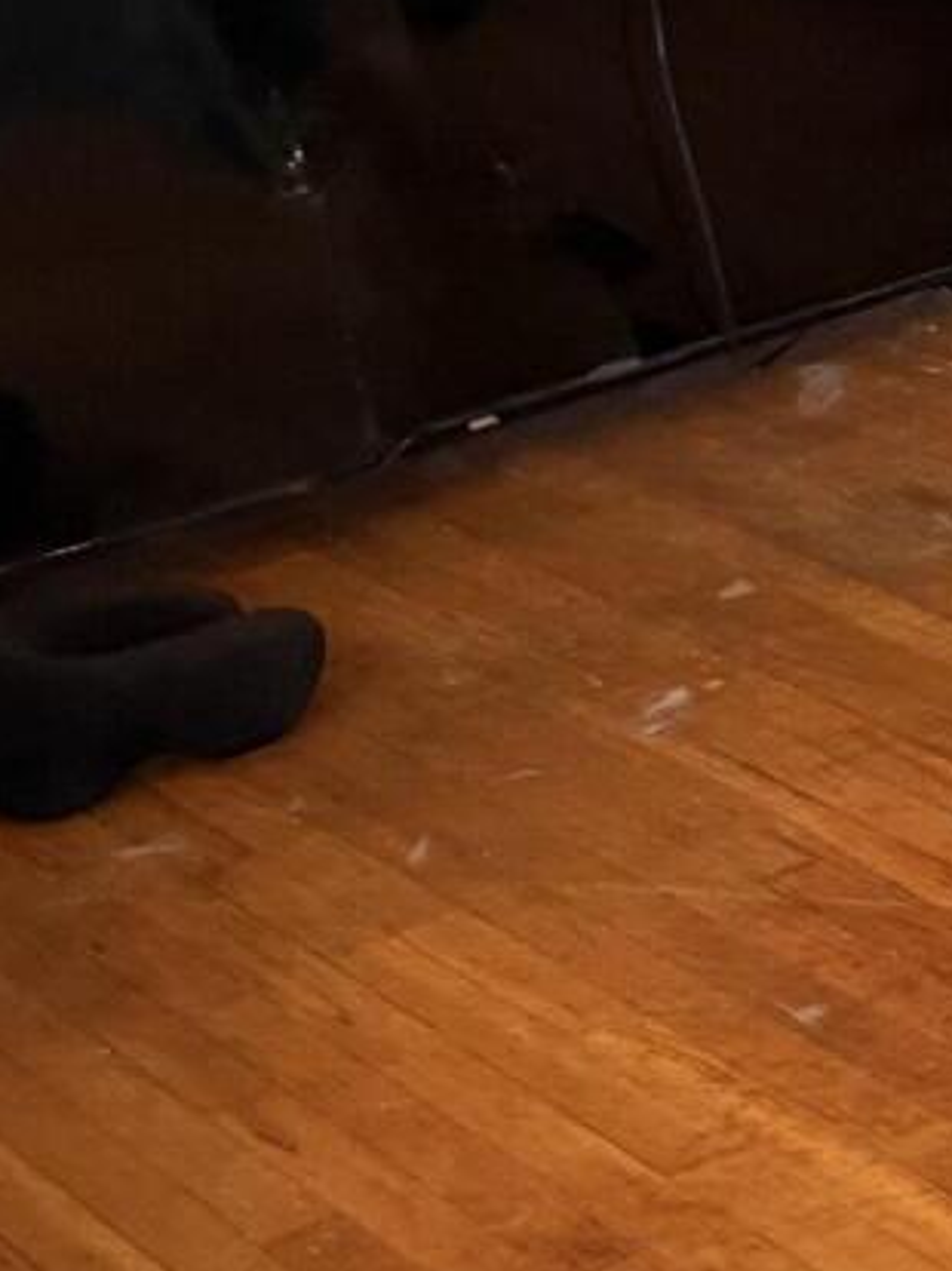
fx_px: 4258
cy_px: -3
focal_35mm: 116
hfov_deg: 11.8
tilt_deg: -14.5
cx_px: 1701
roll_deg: +2.8
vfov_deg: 16.6
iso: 500
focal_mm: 6.76
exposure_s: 1/60
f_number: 1.78
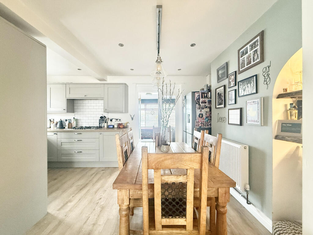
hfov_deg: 102.1
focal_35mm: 14
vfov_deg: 85.7
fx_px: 127
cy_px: 118
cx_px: 156
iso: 320
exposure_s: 1/99
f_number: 2.2
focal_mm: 2.22
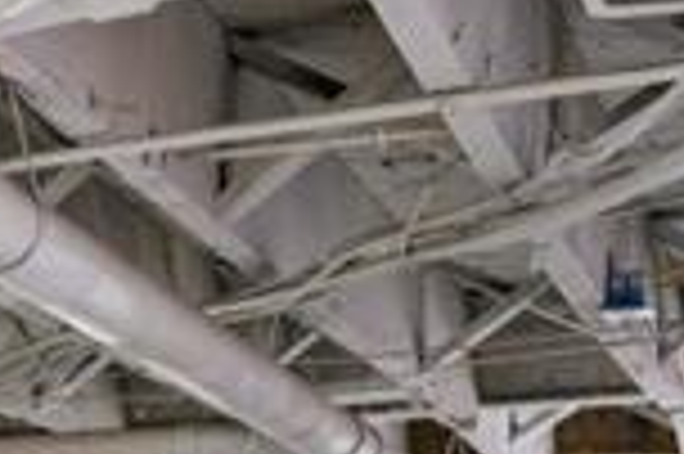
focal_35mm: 107
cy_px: 764
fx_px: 2032
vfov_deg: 11.9
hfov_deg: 13.5
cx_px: -986
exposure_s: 1/1.67
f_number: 13
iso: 320
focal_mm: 15.9
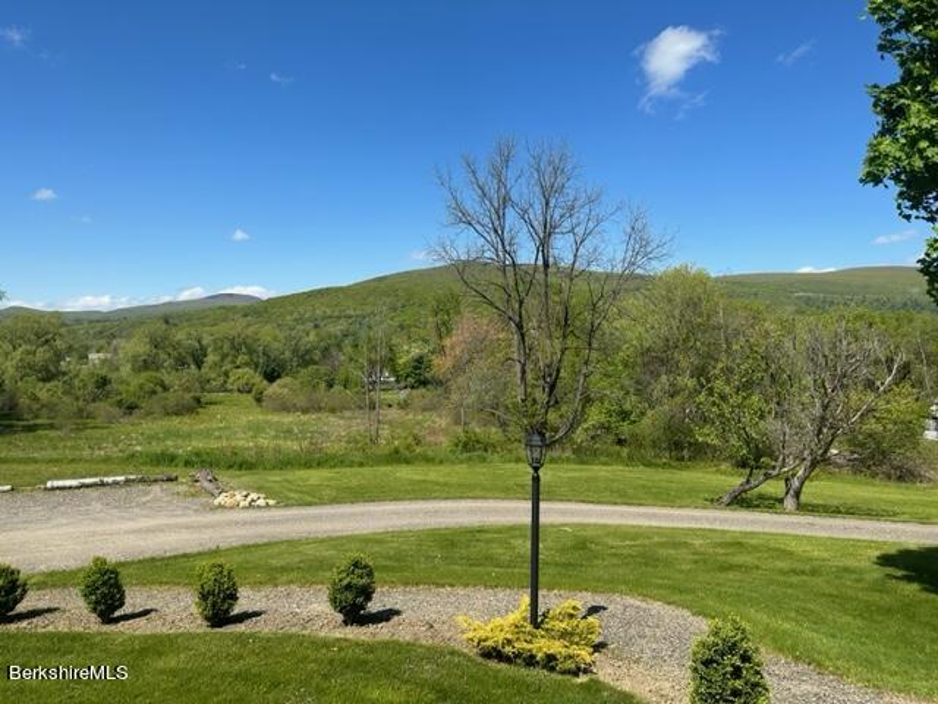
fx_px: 650
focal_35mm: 24
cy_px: 352
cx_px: 469
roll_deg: +0.2
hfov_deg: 71.6
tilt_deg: -1.7
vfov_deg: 56.8
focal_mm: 6.86
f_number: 1.78
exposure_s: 1/4184
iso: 80
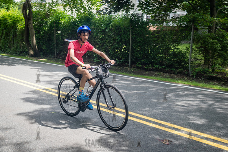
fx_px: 309
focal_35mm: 49
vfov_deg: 27.6
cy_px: 58
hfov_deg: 40.3
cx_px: 88
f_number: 4
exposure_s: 1/320
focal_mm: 35
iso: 200
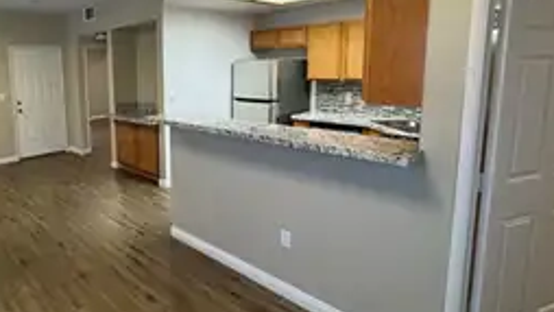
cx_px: 135
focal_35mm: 24
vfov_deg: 47.2
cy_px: 113
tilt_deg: -8.0
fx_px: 353
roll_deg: +2.2
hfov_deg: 70.9
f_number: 2.2
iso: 320
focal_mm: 2.22
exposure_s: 1/120
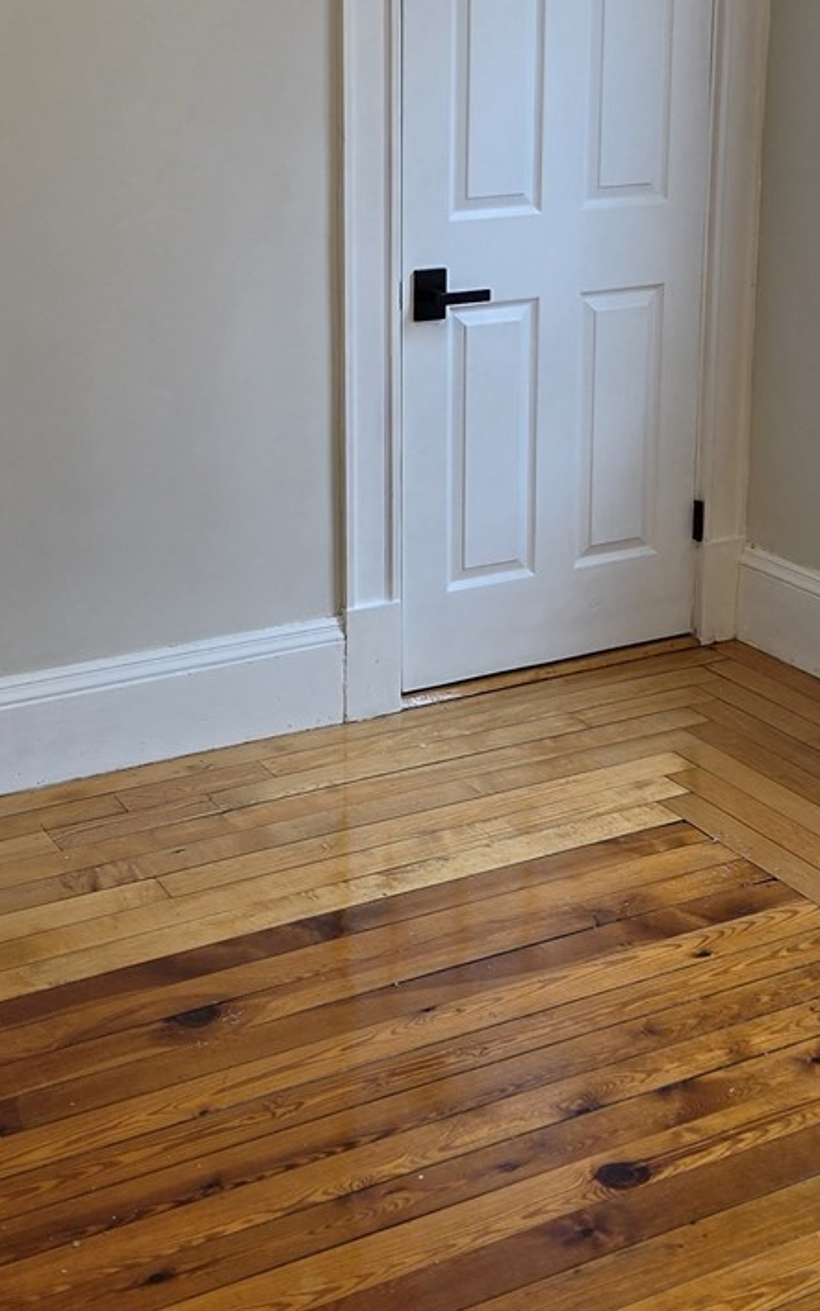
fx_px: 1895
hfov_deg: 24.4
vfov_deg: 37.4
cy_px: 356
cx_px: 304
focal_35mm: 53
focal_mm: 5.4
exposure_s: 1/120
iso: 64
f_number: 1.8
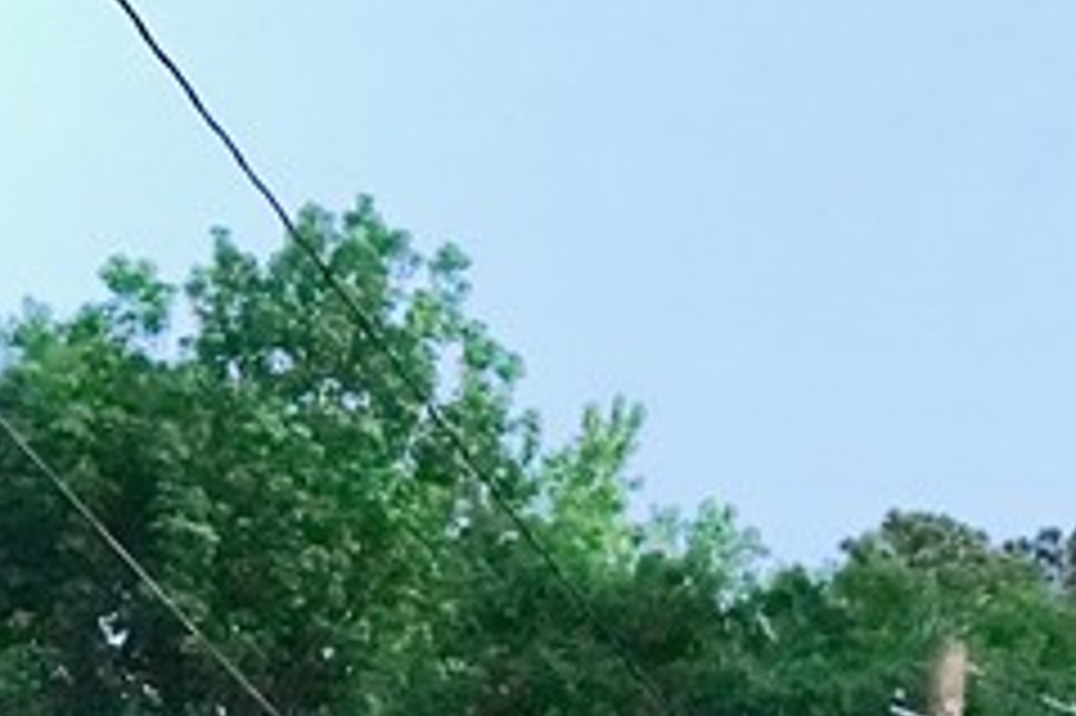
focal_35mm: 168
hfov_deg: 10.9
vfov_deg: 7.7
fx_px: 5018
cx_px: 2314
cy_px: 1536
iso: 16000
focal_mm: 37
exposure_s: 1/200
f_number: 5.6
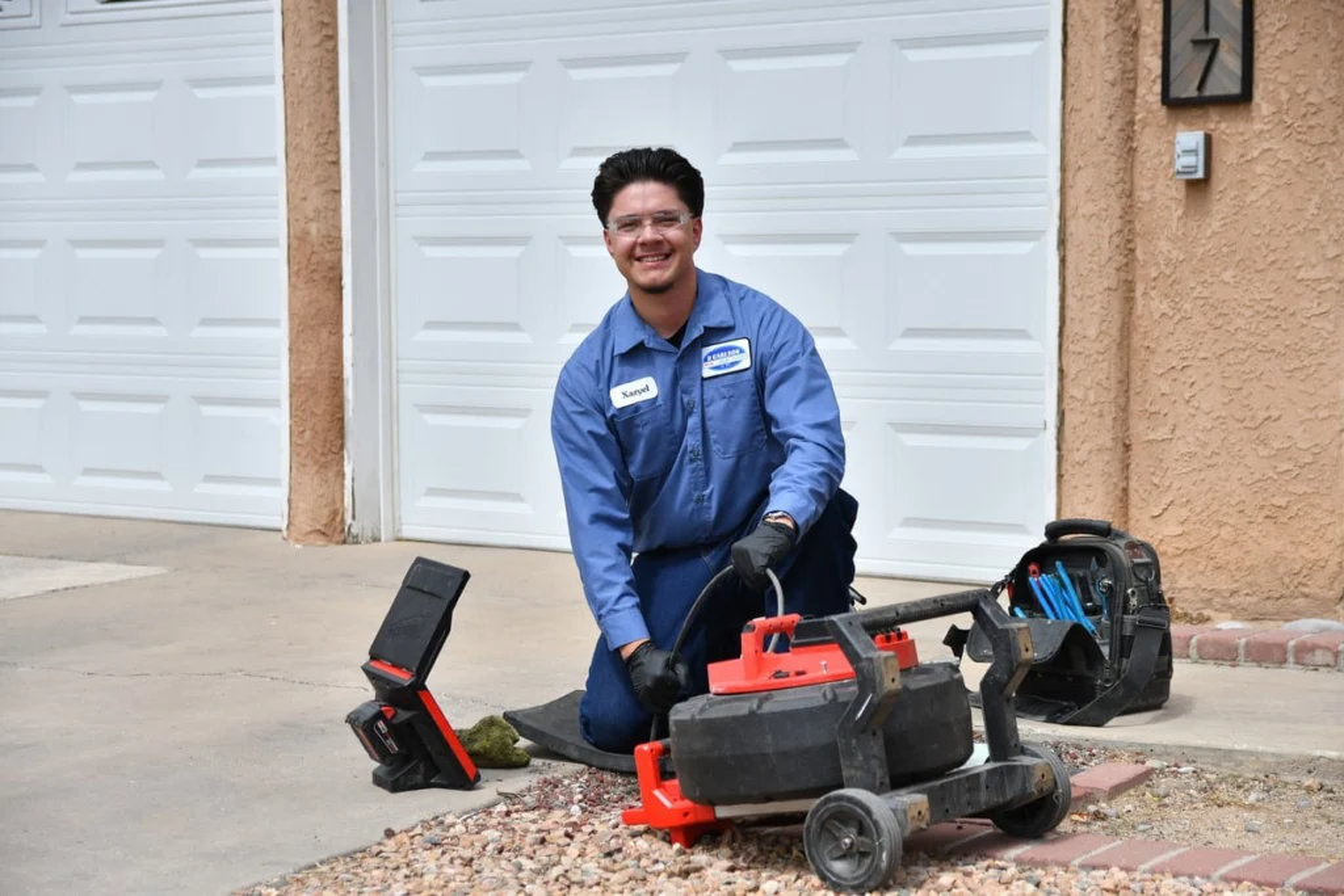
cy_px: 448
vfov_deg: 19.7
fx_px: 2576
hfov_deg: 29.2
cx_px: 672
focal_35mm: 69
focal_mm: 46
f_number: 2.8
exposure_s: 1/2000
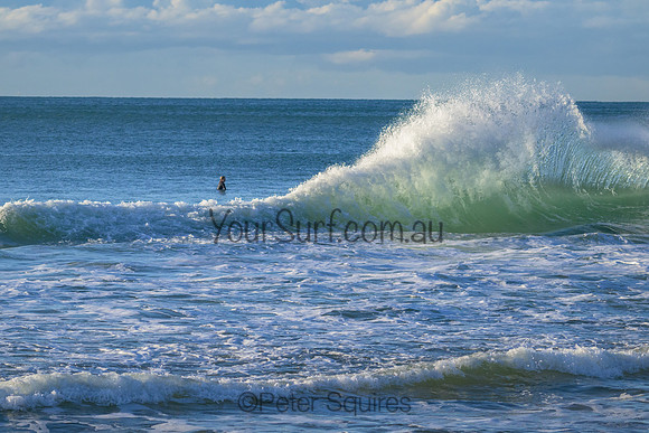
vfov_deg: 6.9
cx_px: 324
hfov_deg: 10.3
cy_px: 216
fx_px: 3618
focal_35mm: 201
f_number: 11
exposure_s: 1/2000
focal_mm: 200
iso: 2500
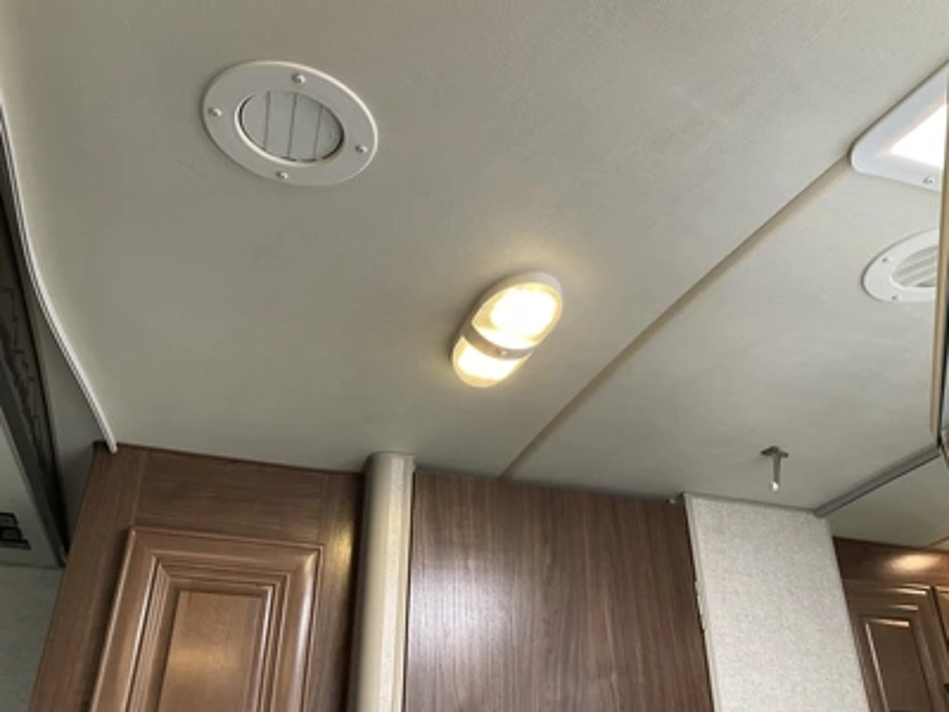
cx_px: 474
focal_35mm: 29
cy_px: 356
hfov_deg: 61.7
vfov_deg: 48.2
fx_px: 795
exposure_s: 1/91
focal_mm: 3
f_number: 1.8
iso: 64
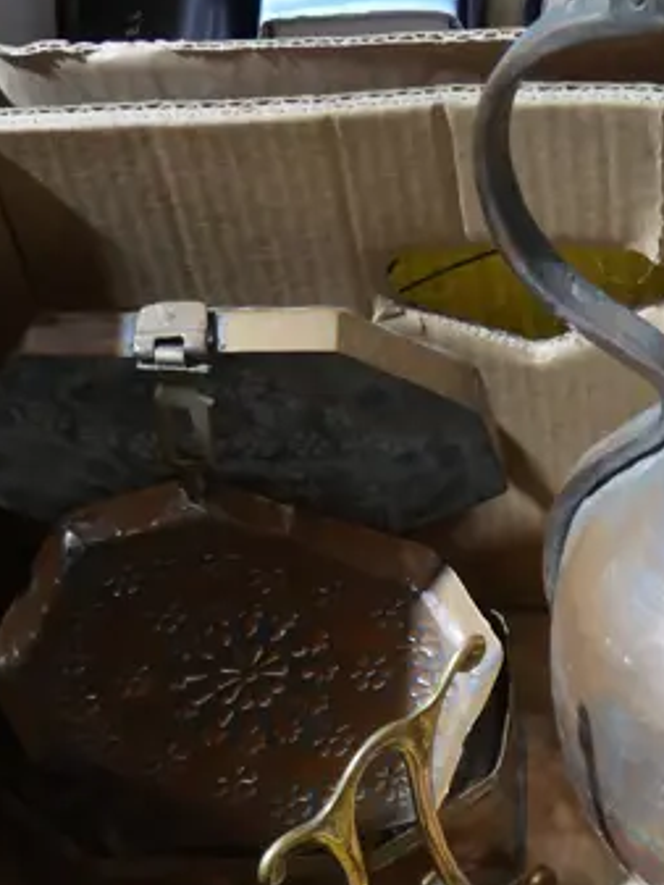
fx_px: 2173
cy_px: 1019
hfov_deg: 17.3
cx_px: 429
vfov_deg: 21.6
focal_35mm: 85
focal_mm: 14
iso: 640
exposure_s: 1/60
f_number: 3.5
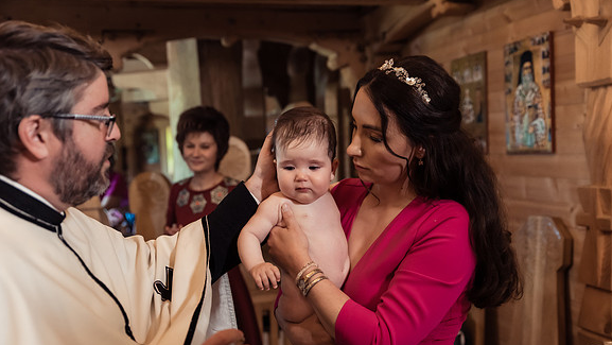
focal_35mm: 40
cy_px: 198
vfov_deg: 29.7
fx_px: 649
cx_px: 307
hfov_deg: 50.5
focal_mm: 38
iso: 1250
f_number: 2.8
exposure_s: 1/125
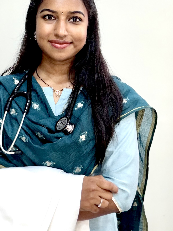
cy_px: 61
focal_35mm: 51
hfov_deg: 28.4
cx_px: 60
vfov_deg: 36.7
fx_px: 340
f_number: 1.9
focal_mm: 2.71
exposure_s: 1/50
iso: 80
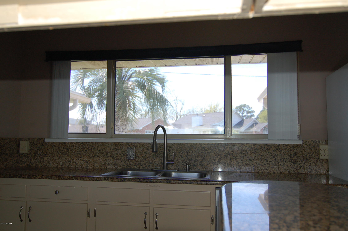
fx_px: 290
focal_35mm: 30
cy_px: 116
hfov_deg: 62.0
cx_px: 174
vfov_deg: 43.5
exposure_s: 1/320
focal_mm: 20
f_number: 4
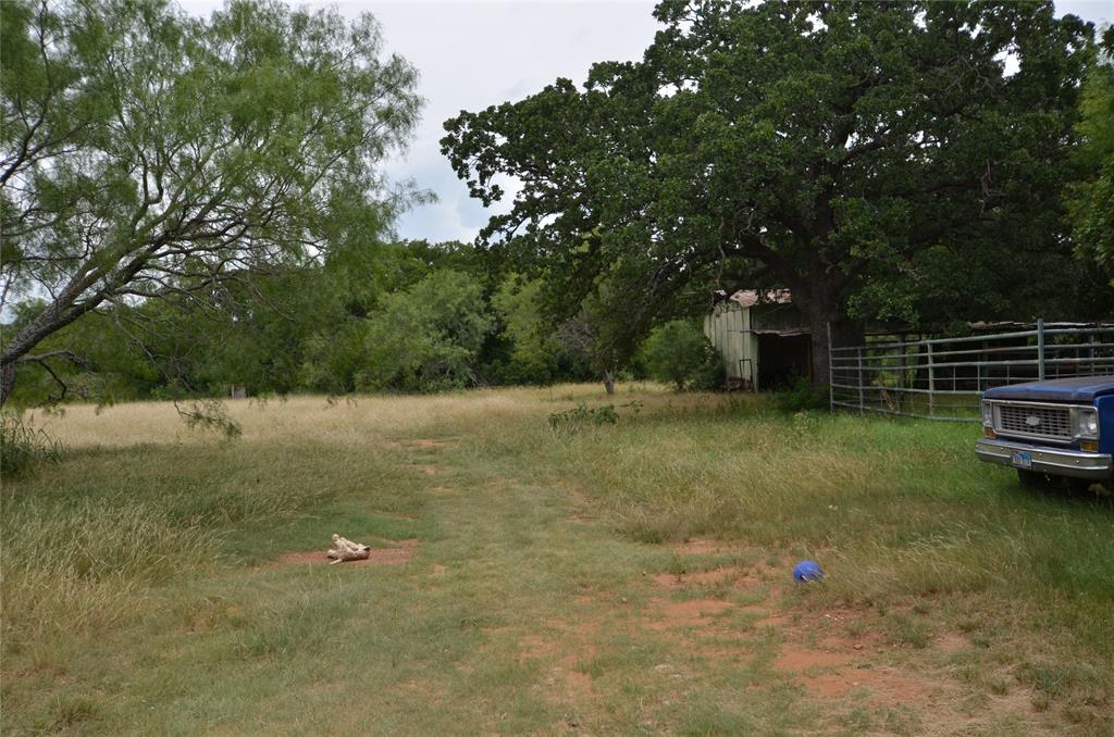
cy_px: 368
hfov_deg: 57.3
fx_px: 1019
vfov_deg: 39.8
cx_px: 557
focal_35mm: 33
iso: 125
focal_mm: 22
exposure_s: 1/250
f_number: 8
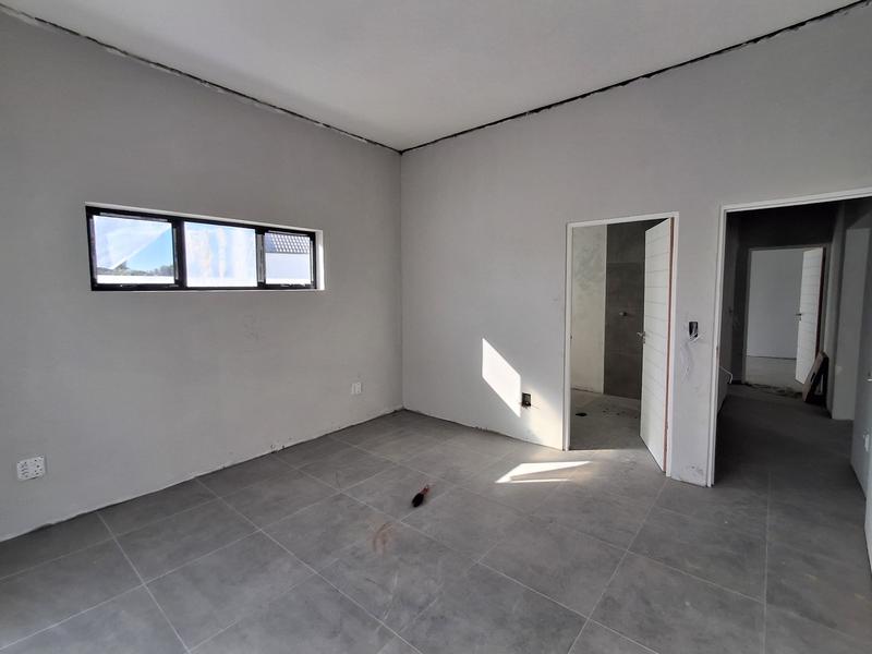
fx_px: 403
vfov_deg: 78.1
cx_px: 436
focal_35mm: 16
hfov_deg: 94.5
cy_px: 327
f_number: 2.2
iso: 40
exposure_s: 1/333
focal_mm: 1.64
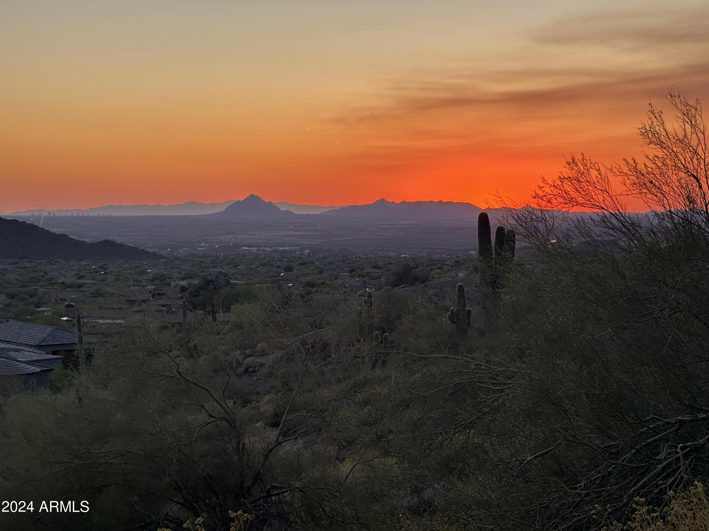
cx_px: 354
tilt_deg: -1.8
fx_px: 1577
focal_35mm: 77
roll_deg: -0.4
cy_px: 266
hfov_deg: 25.3
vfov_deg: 19.1
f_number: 2.8
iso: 32
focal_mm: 9
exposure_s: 1/99
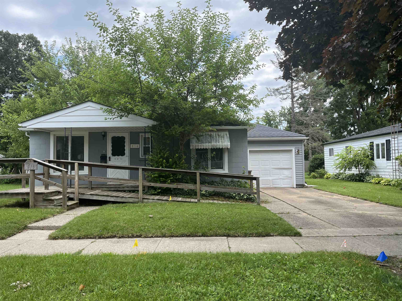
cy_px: 150
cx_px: 201
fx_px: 302
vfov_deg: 53.1
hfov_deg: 67.3
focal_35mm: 26
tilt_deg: -0.9
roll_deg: +1.4
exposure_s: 1/1106
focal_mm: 5.1
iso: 50
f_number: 1.6
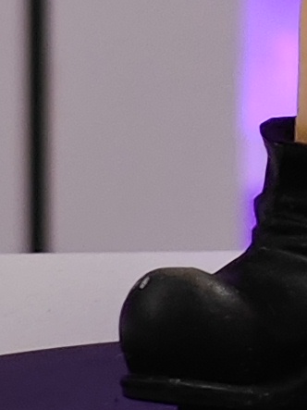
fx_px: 6968
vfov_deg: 3.3
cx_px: 570
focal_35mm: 589
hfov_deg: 2.5
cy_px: -682
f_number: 2.4
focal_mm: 7.48
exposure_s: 1/19.5
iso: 400
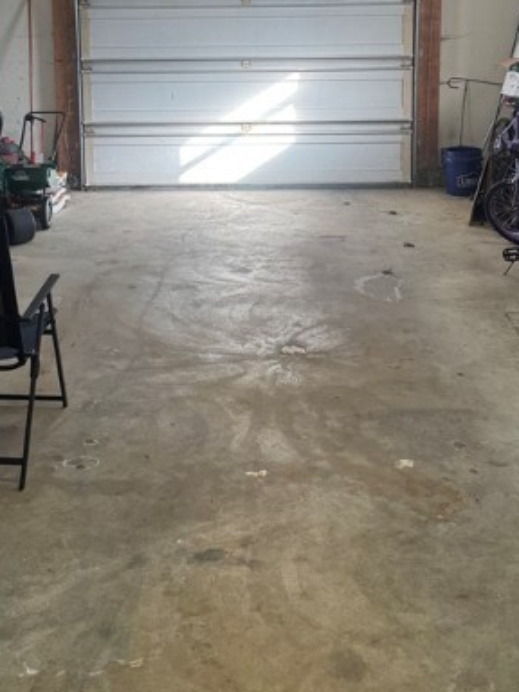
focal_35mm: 48
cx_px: 238
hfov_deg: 30.3
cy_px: 126
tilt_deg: -9.0
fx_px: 960
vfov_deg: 38.0
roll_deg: +0.6
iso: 125
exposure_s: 1/120
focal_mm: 6.76
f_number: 1.78
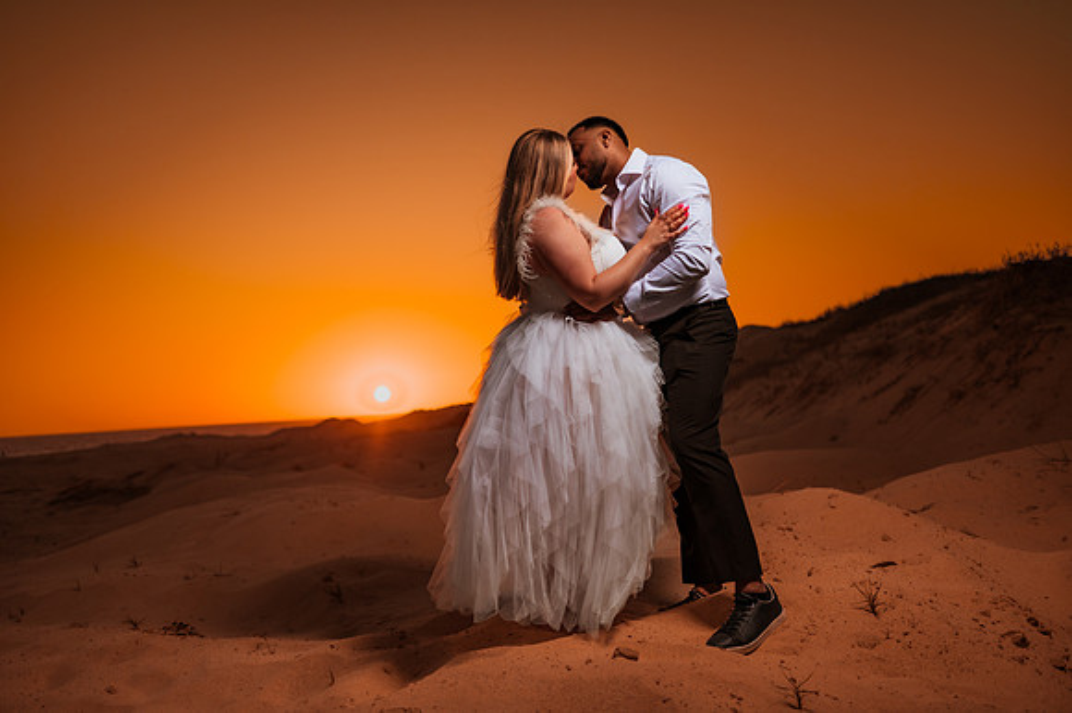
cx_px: 536
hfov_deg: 54.5
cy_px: 356
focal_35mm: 35
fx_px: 1042
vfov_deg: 37.8
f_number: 1.8
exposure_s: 1/8000
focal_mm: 35
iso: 100
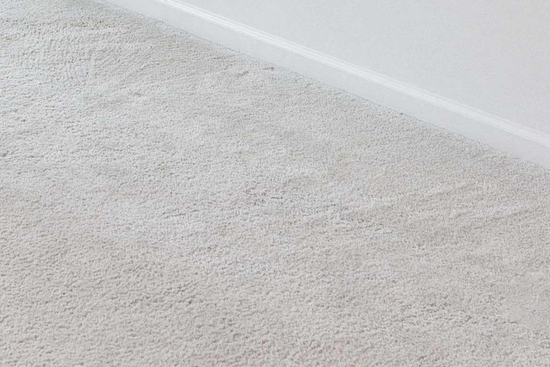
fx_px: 1788
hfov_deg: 16.6
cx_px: -147
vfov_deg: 10.3
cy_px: -479
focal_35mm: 117
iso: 250
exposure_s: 1/15
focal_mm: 17
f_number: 8
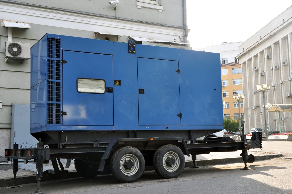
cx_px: 151
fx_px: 421
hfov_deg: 38.2
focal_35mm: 52
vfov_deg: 25.9
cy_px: 97
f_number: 10
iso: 400
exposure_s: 1/100
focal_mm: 32
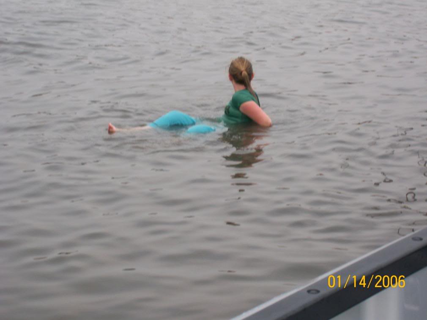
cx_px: 214
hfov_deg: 18.2
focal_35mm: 108
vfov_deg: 13.7
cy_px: 160
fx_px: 1333
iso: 80
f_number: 4.8
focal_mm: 18
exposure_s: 1/170
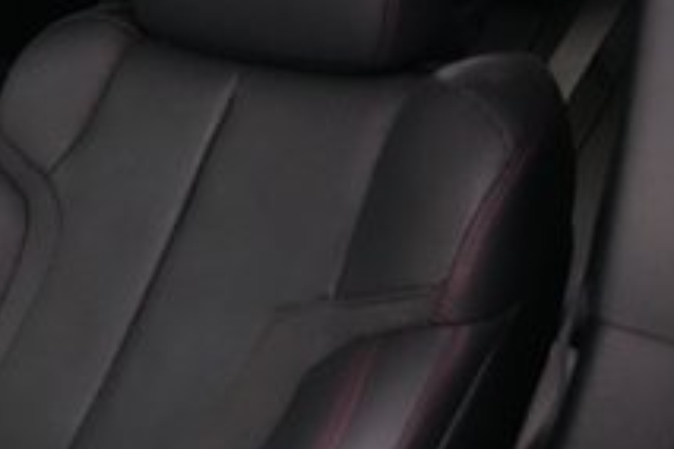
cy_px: 215
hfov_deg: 30.5
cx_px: -206
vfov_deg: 26.5
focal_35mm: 51
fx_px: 955
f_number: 2.8
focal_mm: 17
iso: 12800
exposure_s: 1/250
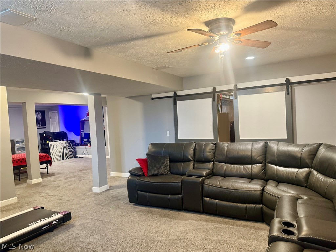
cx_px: 168
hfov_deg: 71.6
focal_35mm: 24
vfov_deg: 56.8
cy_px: 126
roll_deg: +3.1
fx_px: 233
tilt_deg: -2.4
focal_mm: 6.76
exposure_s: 1/60
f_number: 1.78
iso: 320
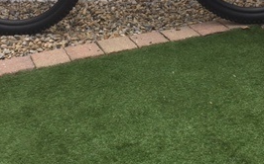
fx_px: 532
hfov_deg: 27.9
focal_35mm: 74
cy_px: -8
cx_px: 126
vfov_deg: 17.1
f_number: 2.2
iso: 25
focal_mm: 4.15
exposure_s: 1/761
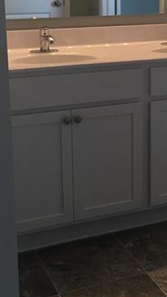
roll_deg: -0.2
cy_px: 93
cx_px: 139
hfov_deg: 17.3
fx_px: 543
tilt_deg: -11.6
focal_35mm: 69
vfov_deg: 30.3
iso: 25
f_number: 2.2
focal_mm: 4.15
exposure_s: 1/30
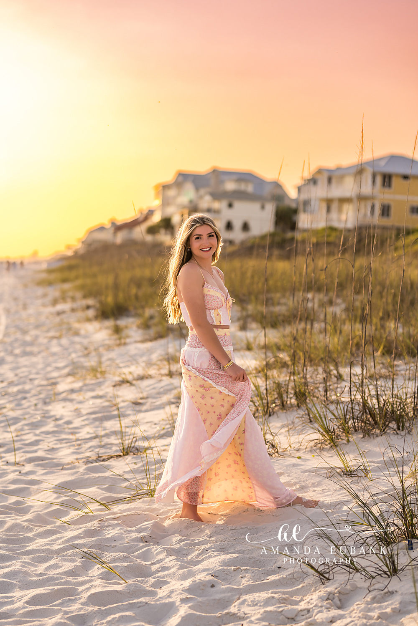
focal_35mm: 85
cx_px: 209
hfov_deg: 16.1
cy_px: 313
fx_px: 1480
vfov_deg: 23.9
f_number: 2.5
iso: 200
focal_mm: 85
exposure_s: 1/2000
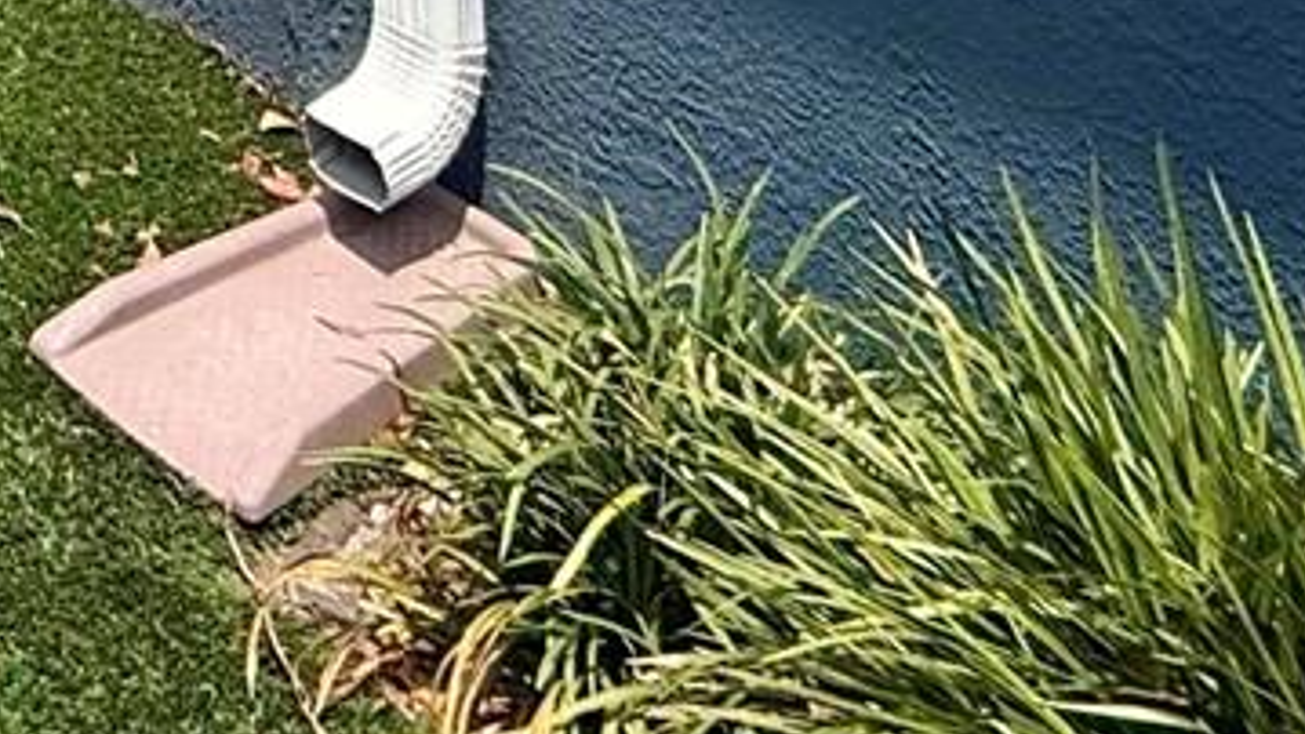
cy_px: -1384
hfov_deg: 23.6
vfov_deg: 11.5
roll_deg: -0.4
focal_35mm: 68
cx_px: -734
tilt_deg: +4.5
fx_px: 2353
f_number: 2.2
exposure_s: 1/1698
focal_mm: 2.22
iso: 50
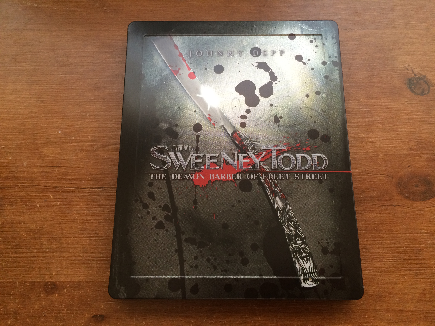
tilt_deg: -74.8
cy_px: 163
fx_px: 364
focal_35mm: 29
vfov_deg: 48.2
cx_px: 218
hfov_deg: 61.7
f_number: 2.2
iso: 64
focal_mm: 4.15
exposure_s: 1/30
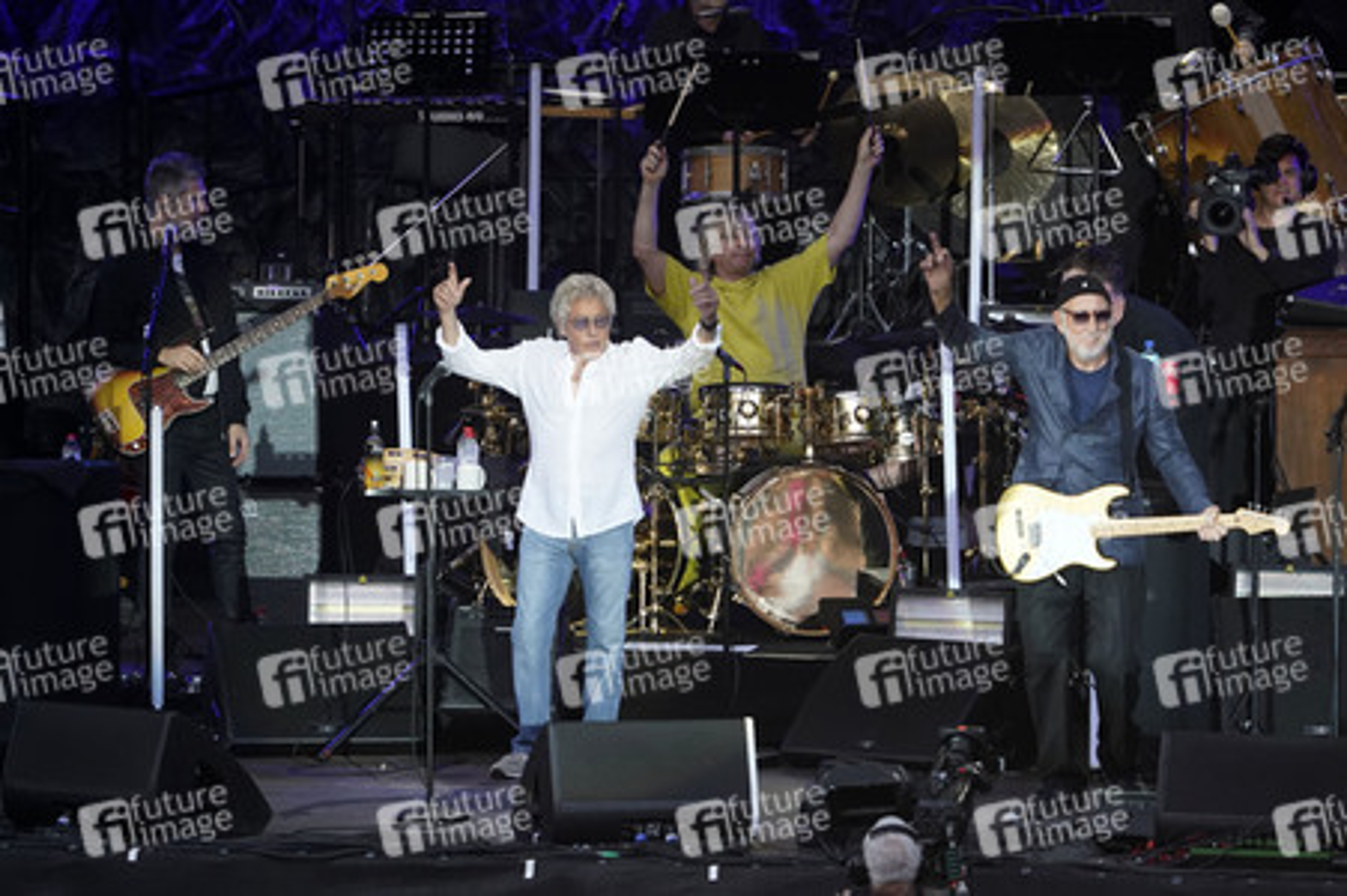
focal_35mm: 394
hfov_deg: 5.2
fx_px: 14731
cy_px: 448
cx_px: 674
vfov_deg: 3.5
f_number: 6.3
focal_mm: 394
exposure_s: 1/1250
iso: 3200
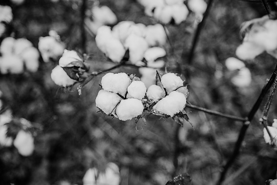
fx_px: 539
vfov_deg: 19.5
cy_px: 92
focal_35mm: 70
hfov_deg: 28.8
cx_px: 138
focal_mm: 70
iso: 400
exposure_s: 1/640
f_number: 4
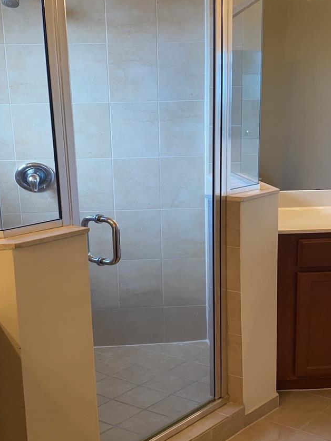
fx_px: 548
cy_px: 232
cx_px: 131
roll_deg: +2.2
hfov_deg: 33.5
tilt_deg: -13.8
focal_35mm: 43
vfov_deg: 43.8
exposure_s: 1/40
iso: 50
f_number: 1.8
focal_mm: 4.25
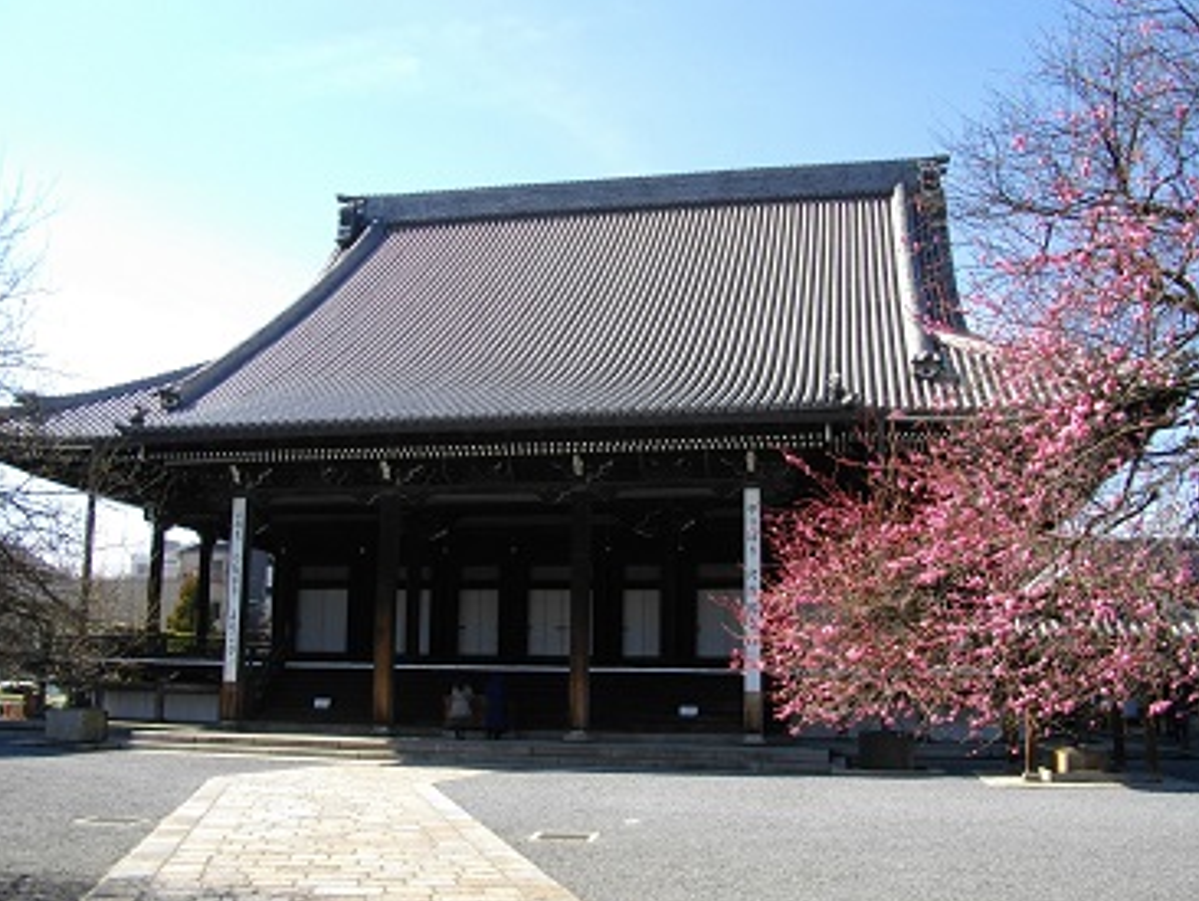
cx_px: 595
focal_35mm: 34
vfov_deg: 41.8
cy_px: 465
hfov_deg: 53.9
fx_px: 1178
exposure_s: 1/200
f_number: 5.5
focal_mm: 5.7
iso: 100
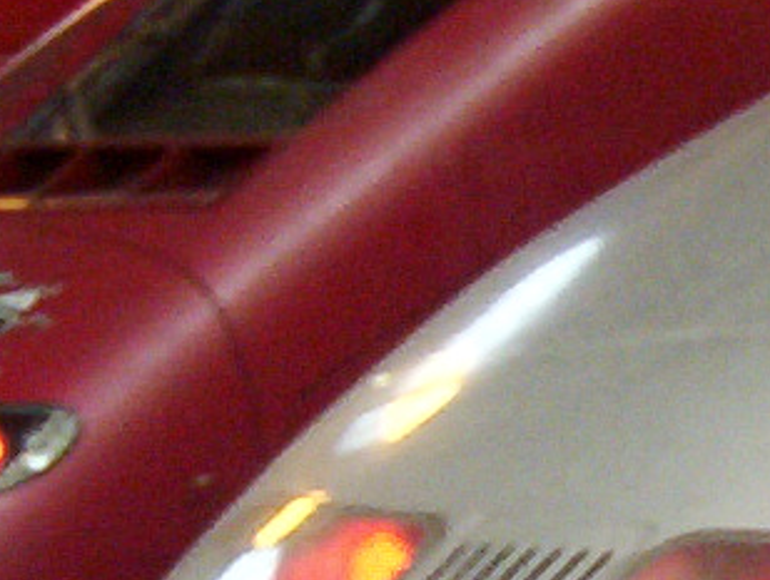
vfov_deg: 7.8
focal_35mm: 190
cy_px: 662
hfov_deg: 10.2
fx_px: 4235
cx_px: 1039
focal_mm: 5.54
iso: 140
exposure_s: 1/30
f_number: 2.76
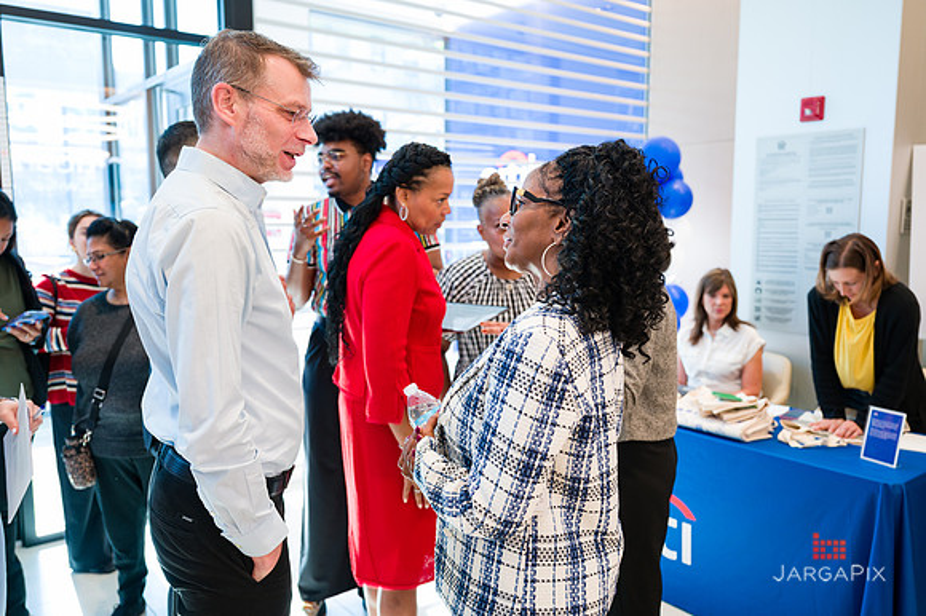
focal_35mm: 30
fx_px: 763
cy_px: 308
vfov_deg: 44.0
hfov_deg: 62.5
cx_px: 463
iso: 800
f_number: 3.2
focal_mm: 29.5
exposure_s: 1/200
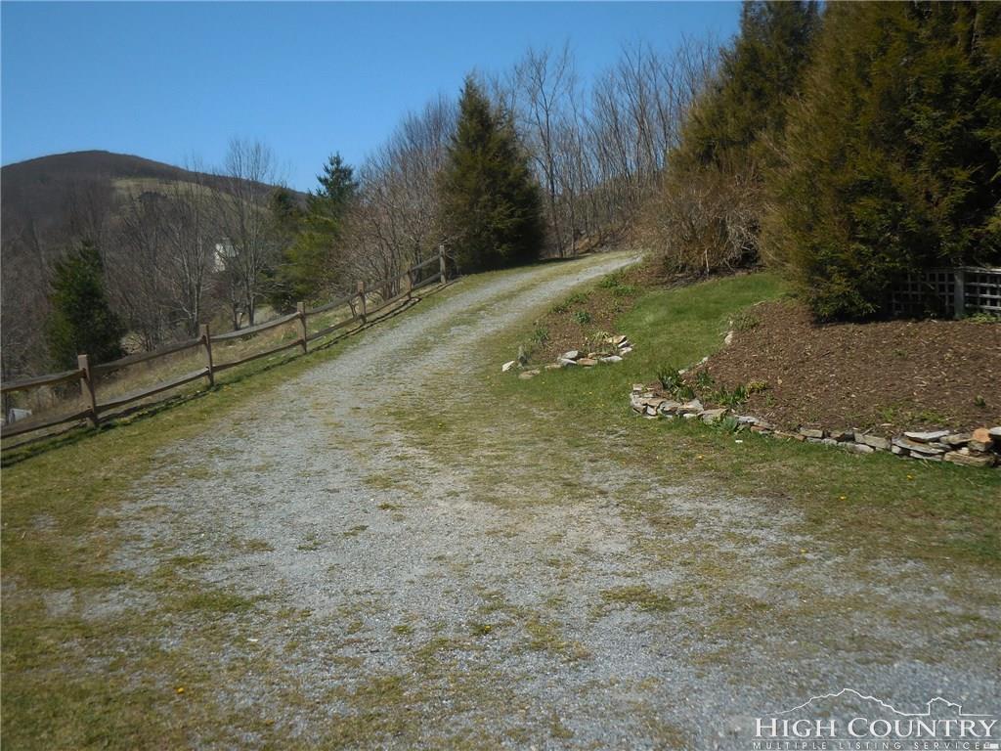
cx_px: 500
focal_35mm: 33
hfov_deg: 55.4
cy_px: 376
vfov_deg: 42.9
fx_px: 954
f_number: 3.7
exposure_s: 1/1600
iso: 125
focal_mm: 5.9
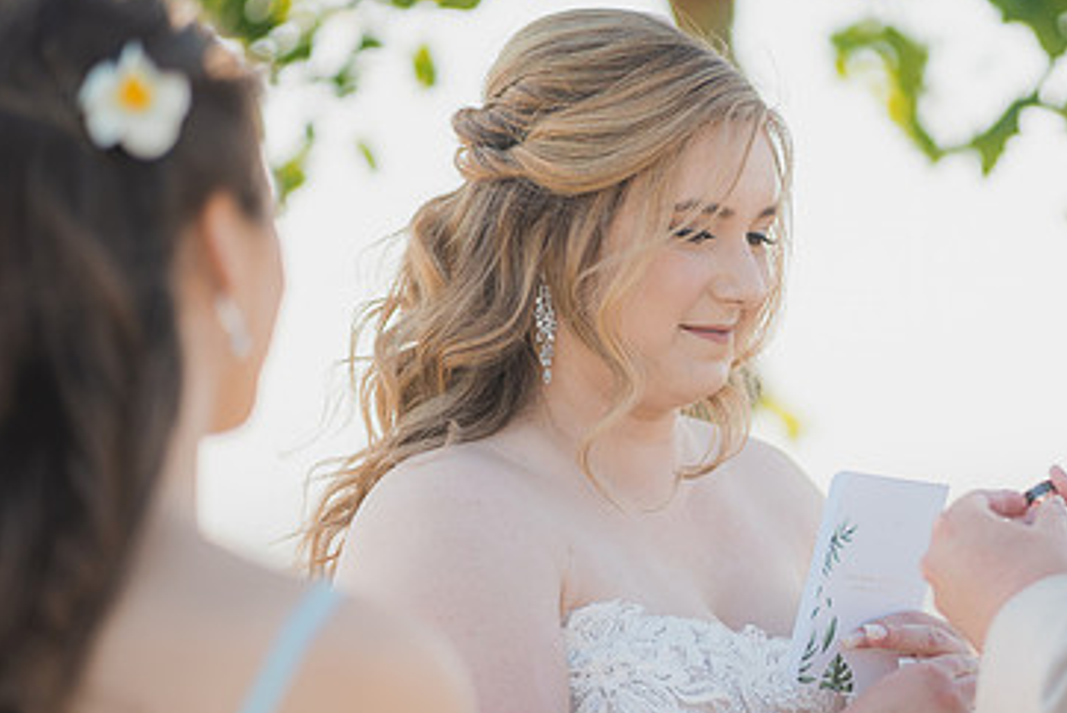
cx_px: 793
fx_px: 4034
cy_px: 337
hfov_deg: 15.0
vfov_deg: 10.1
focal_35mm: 136
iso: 125
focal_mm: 85
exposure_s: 1/2000
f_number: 1.8
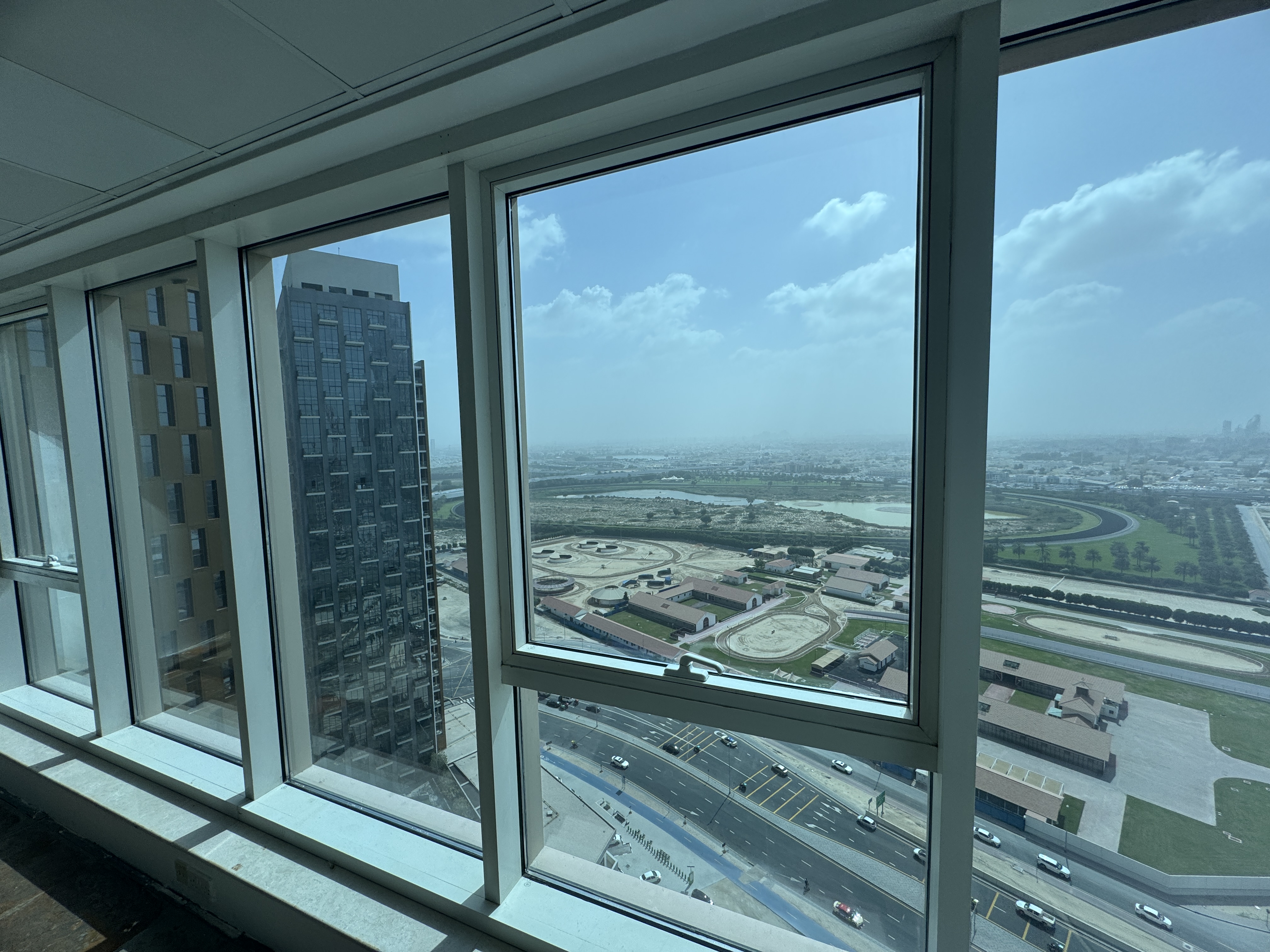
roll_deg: +0.7
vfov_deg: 85.7
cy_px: 476
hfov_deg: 102.1
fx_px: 514
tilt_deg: -4.9
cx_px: 635
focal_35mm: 14
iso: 50
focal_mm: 2.22
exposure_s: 1/1672
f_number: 2.2
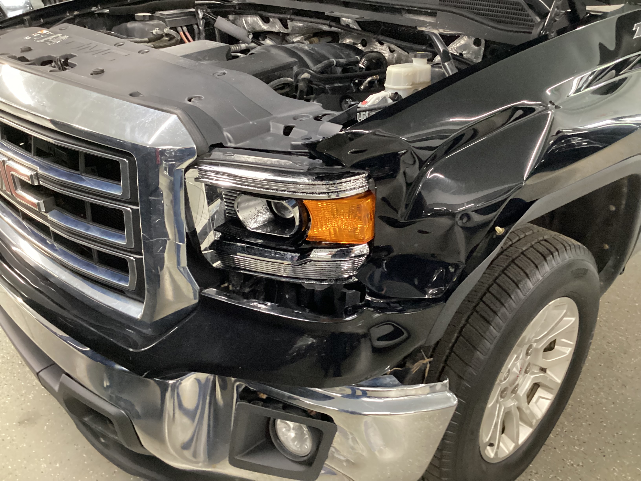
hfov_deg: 58.4
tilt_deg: -28.7
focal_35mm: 31
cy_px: 240
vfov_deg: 45.4
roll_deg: +0.2
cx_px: 320
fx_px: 574
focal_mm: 3.3
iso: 640
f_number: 2.4
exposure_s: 1/30
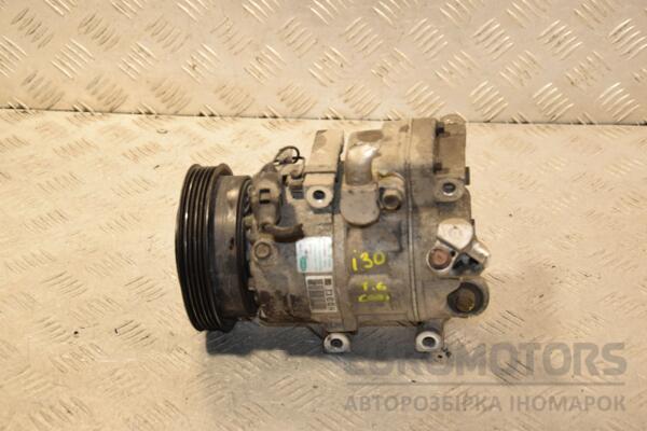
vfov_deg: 18.2
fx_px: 1348
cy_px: 216
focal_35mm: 75
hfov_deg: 27.0
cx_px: 324
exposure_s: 1/200
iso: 800
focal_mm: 50
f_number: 5.6
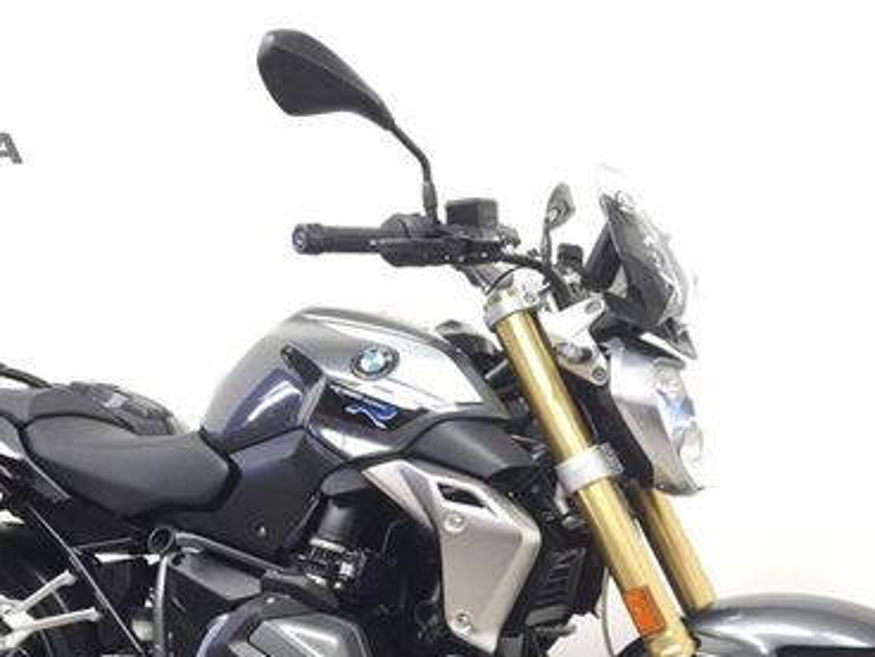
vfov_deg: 34.3
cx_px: 378
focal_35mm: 40
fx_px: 1011
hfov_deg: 46.7
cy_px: 567
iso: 160
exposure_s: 1/45
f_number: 1.8
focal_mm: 5.4
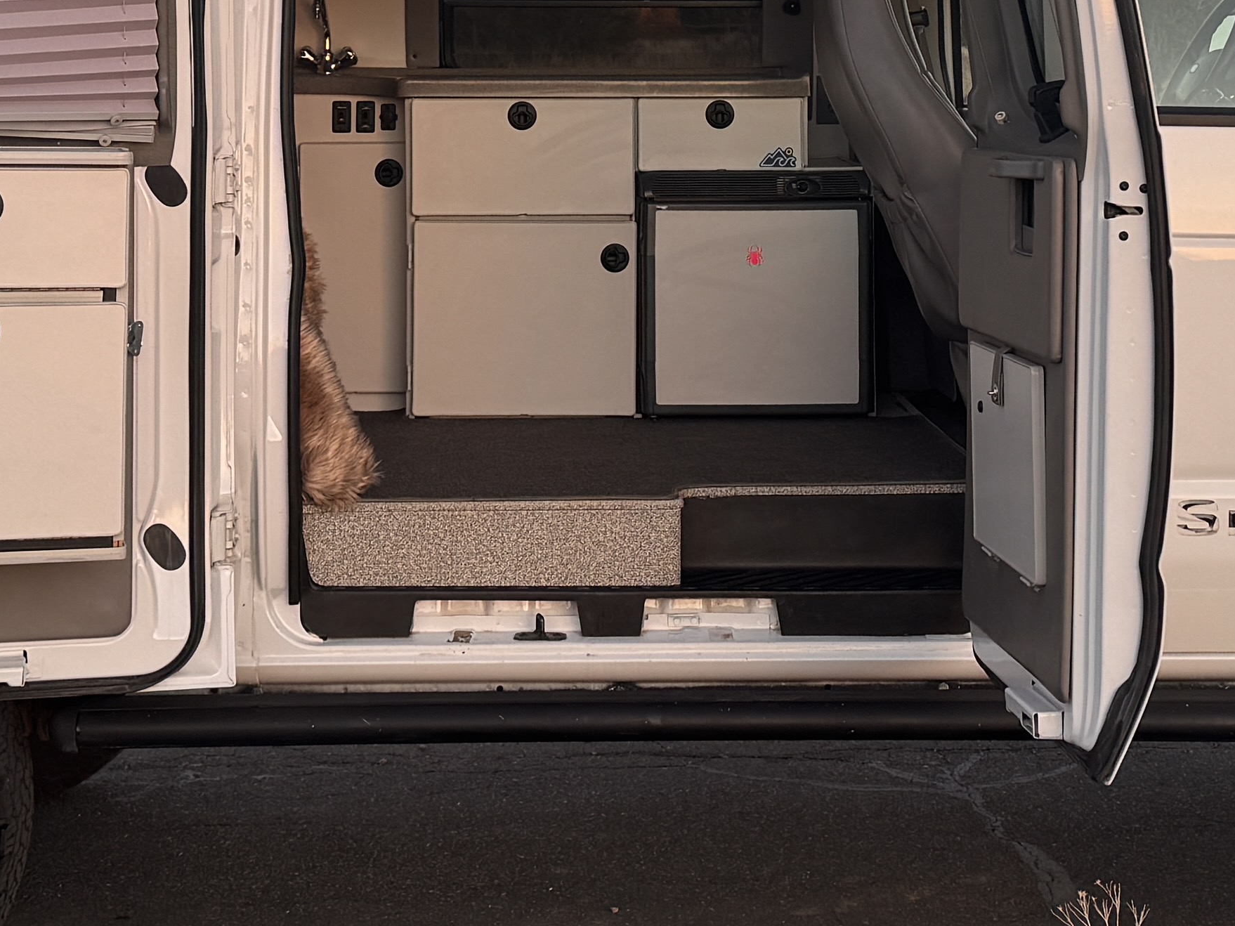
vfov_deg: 18.5
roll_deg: +1.2
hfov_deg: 25.0
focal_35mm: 78
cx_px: 622
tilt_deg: -1.6
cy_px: 65
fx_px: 2782
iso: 64
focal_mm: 6.76
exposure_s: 1/218
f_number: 1.78
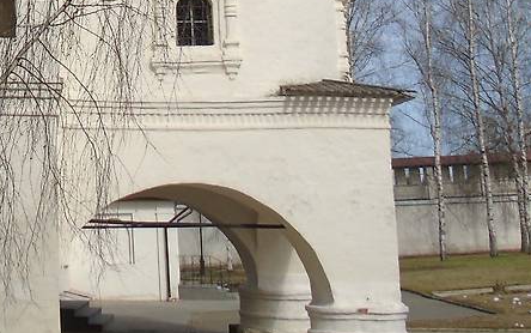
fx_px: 1202
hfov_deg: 23.5
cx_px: -37
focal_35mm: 83
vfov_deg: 14.8
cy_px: -149
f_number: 3.8
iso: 80
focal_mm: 5.2
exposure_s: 1/1000
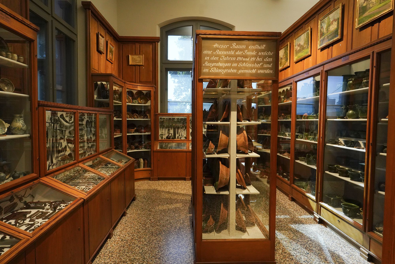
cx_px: 198
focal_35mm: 24
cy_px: 132
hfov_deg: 73.7
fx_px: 263
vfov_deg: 53.1
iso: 3200
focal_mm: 24
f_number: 4.5
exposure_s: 1/80
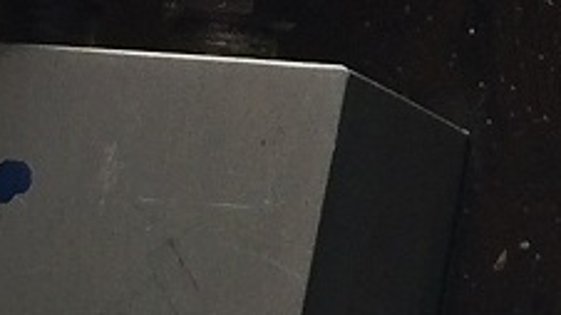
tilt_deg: -67.4
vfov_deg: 5.0
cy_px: -766
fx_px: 3391
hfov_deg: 8.6
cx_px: 1338
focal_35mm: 228
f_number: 2.2
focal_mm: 4.15
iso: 40
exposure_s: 1/50
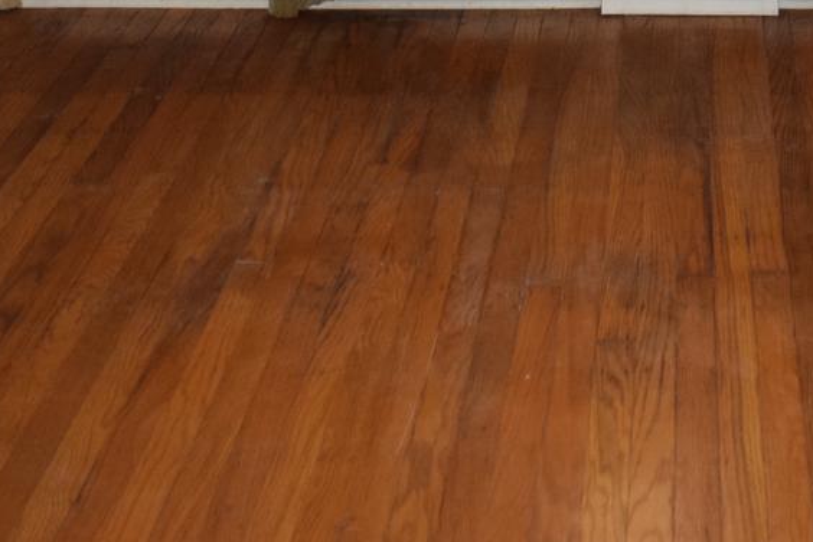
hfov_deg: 20.4
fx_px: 2213
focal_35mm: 98
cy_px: -354
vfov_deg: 13.0
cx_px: 750
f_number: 3.5
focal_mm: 18
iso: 800
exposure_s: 1/60
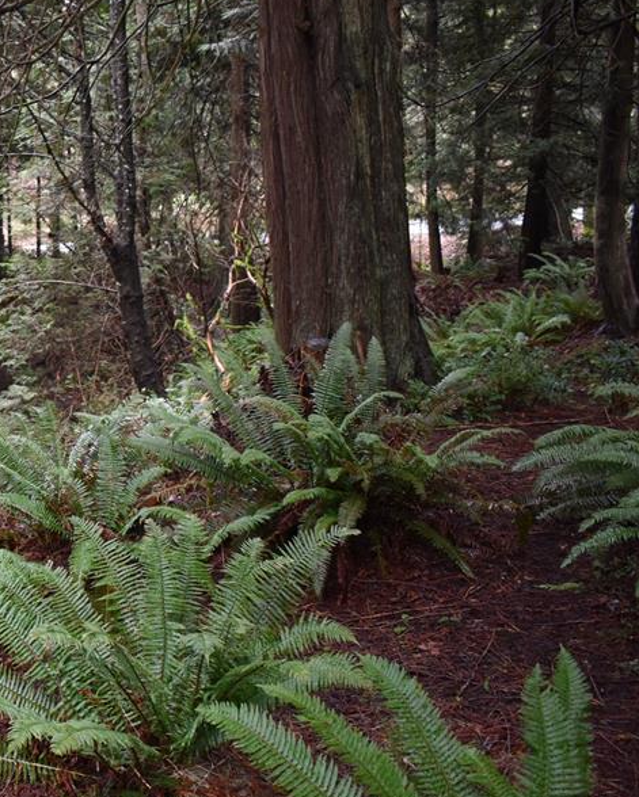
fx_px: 1157
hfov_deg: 28.5
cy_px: 401
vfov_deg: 38.0
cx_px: -31
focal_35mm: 49
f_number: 3.5
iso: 800
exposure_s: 1/250
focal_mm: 20
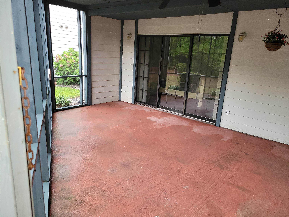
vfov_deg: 53.1
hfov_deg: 67.3
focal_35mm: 26
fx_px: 217
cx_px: 144
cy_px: 108
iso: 160
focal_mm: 5.4
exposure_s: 1/24
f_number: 1.8
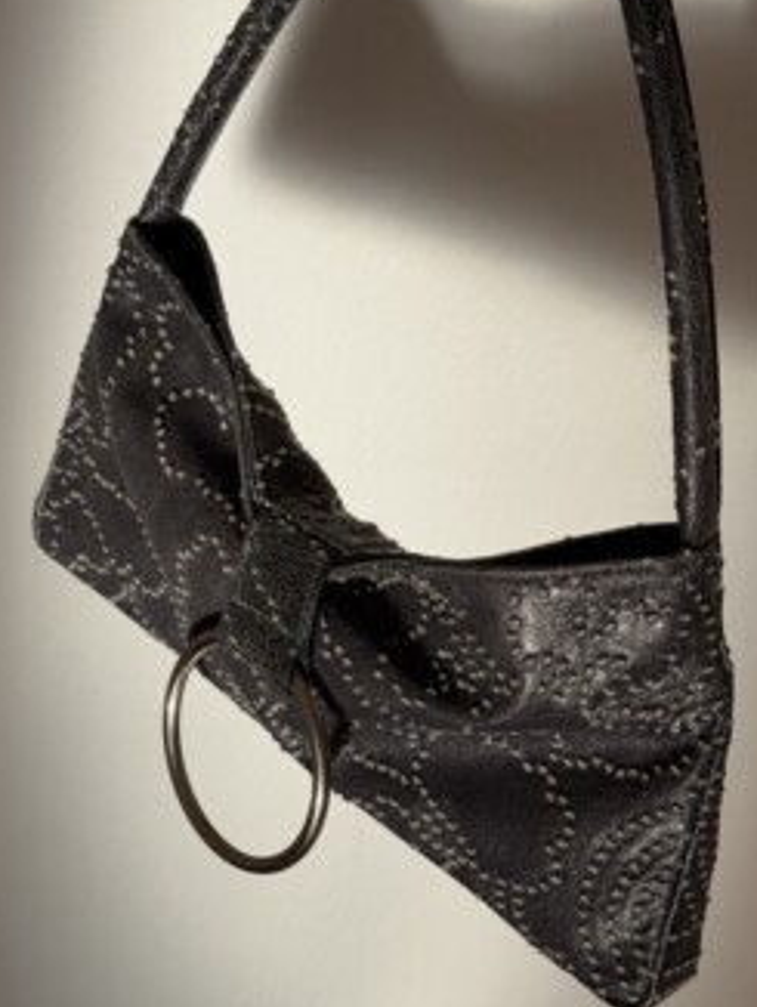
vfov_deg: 36.8
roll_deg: -13.4
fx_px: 1514
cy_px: 524
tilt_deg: -20.3
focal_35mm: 52
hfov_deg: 28.1
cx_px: 391
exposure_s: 1/1013
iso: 64
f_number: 1.78
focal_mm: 6.76
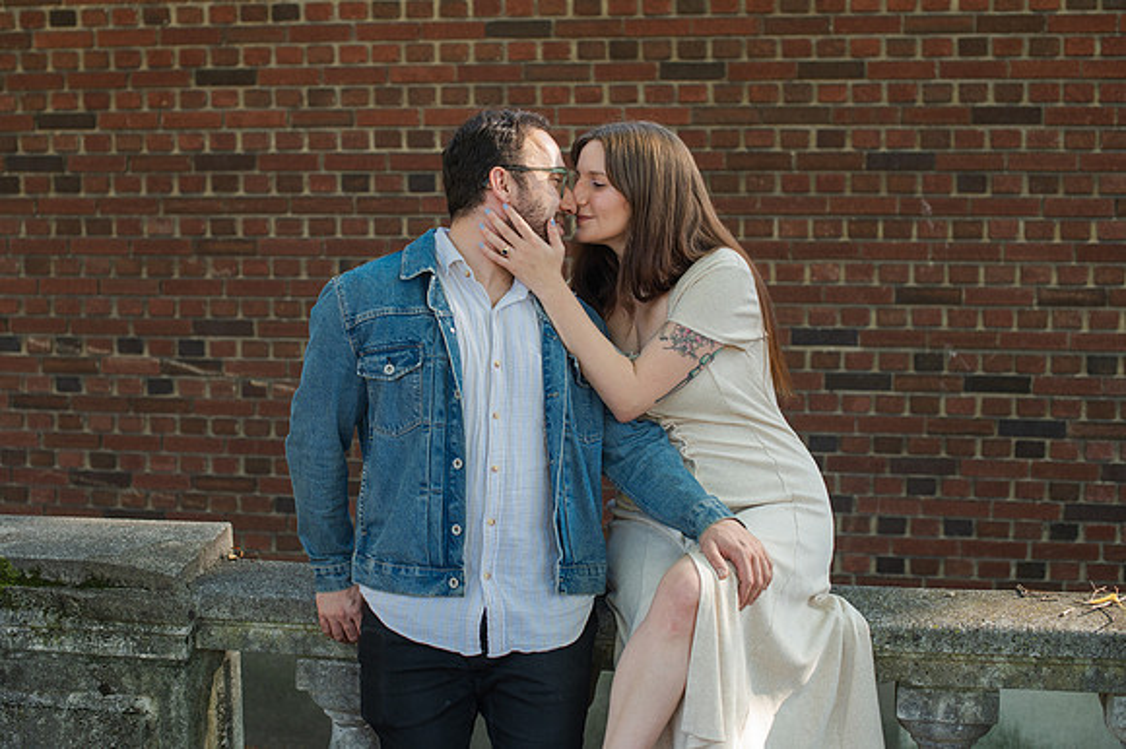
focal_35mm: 55
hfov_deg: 36.4
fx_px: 1712
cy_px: 342
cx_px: 512
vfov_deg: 24.7
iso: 640
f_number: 3.2
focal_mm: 50
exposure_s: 1/400
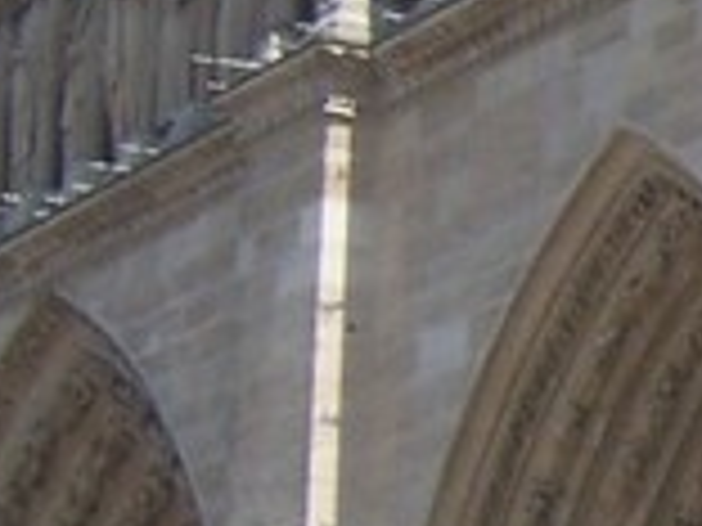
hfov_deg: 7.5
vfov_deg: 6.0
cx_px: 1609
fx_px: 5009
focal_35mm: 247
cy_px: 584
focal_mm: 6.2
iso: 80
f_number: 4.5
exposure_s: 1/500
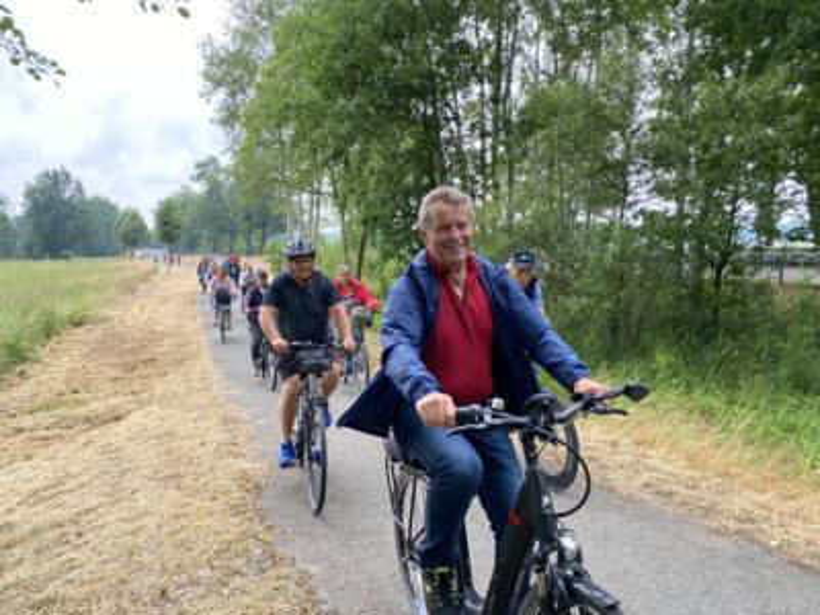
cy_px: 308
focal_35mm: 26
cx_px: 410
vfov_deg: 53.1
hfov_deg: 67.3
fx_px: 616
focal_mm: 4.2
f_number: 1.8
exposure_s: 1/364
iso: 32
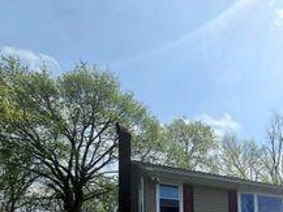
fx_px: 245
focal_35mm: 30
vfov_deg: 39.1
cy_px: 230
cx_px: 291
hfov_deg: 48.0
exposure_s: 1/10000
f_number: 2.2
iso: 50
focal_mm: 2.2
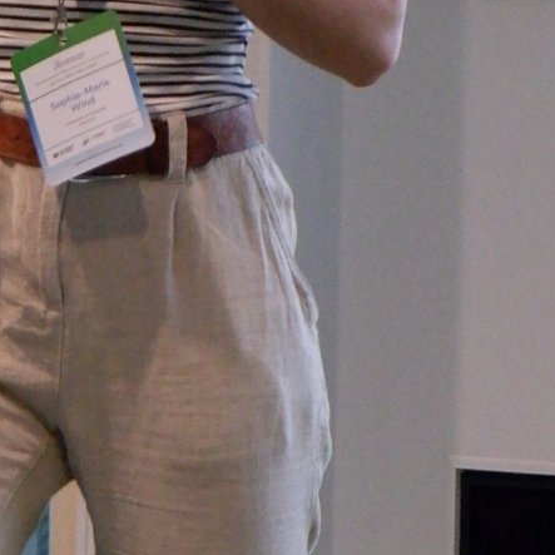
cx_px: 14
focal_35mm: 242
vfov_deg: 7.2
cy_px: 88
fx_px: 4390
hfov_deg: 7.2
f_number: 5.6
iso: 6400
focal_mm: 42
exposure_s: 1/180
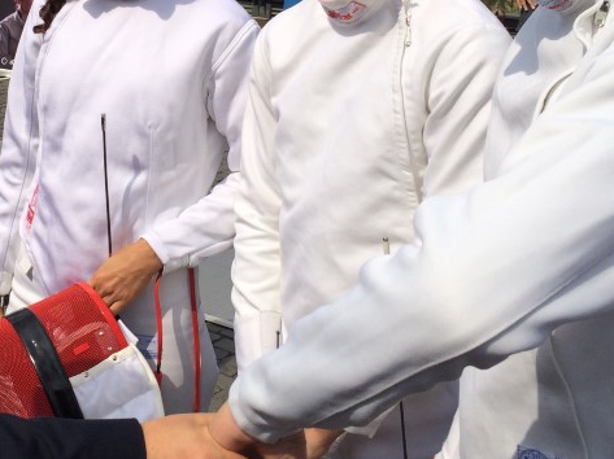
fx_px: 1152
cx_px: 118
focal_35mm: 65
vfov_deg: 22.1
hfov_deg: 29.1
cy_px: 51
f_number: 2.2
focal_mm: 4.12
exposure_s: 1/5128
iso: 32
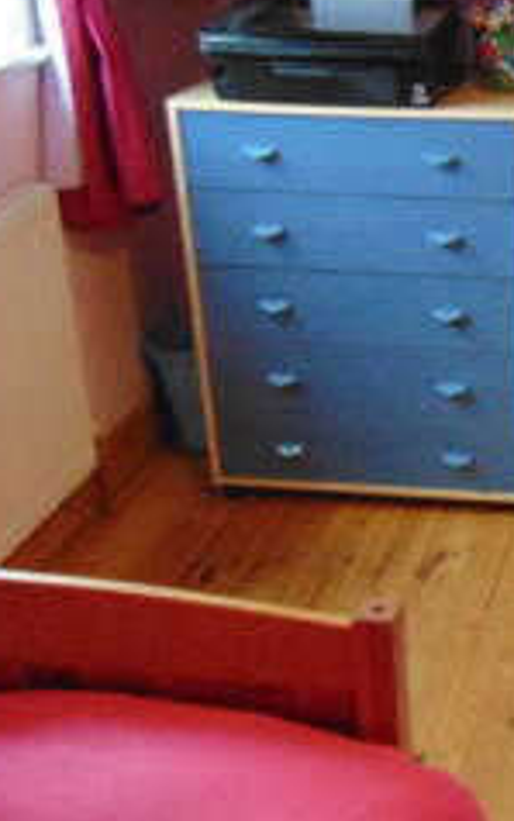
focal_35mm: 65
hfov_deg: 18.5
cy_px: 312
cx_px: 681
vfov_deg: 31.4
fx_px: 1455
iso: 320
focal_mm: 4.5
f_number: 3
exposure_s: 1/30
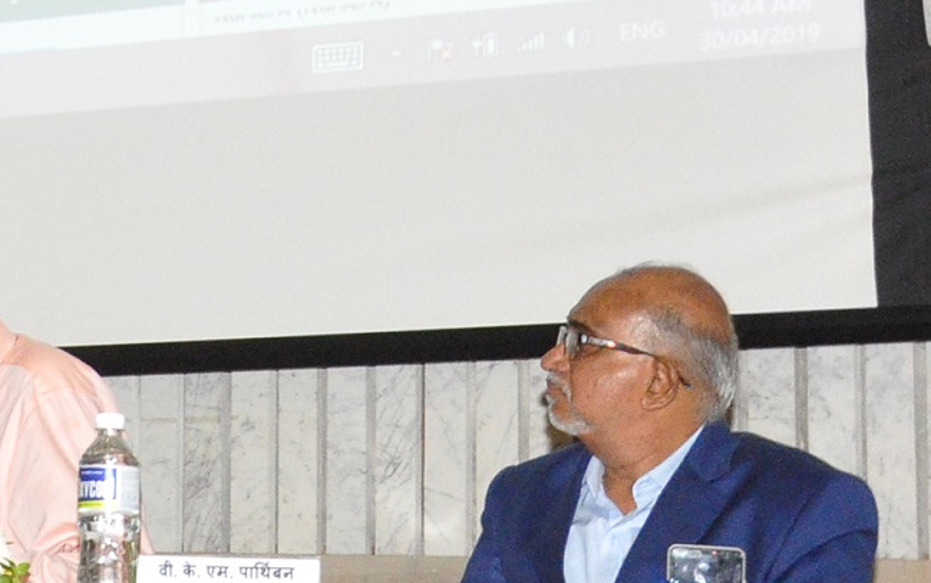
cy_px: 128
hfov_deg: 13.1
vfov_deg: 9.2
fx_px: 3604
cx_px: -803
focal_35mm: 142
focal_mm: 22
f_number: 6.3
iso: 2000
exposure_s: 1/125
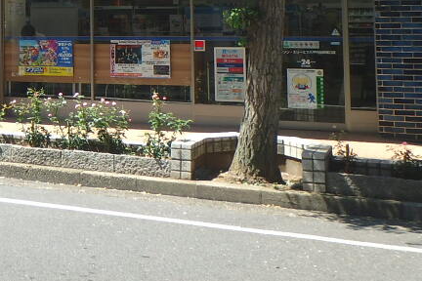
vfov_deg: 16.9
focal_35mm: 78
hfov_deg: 24.6
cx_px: -20
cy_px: -27
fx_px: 914
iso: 125
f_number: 4.9
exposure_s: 1/250
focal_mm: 6
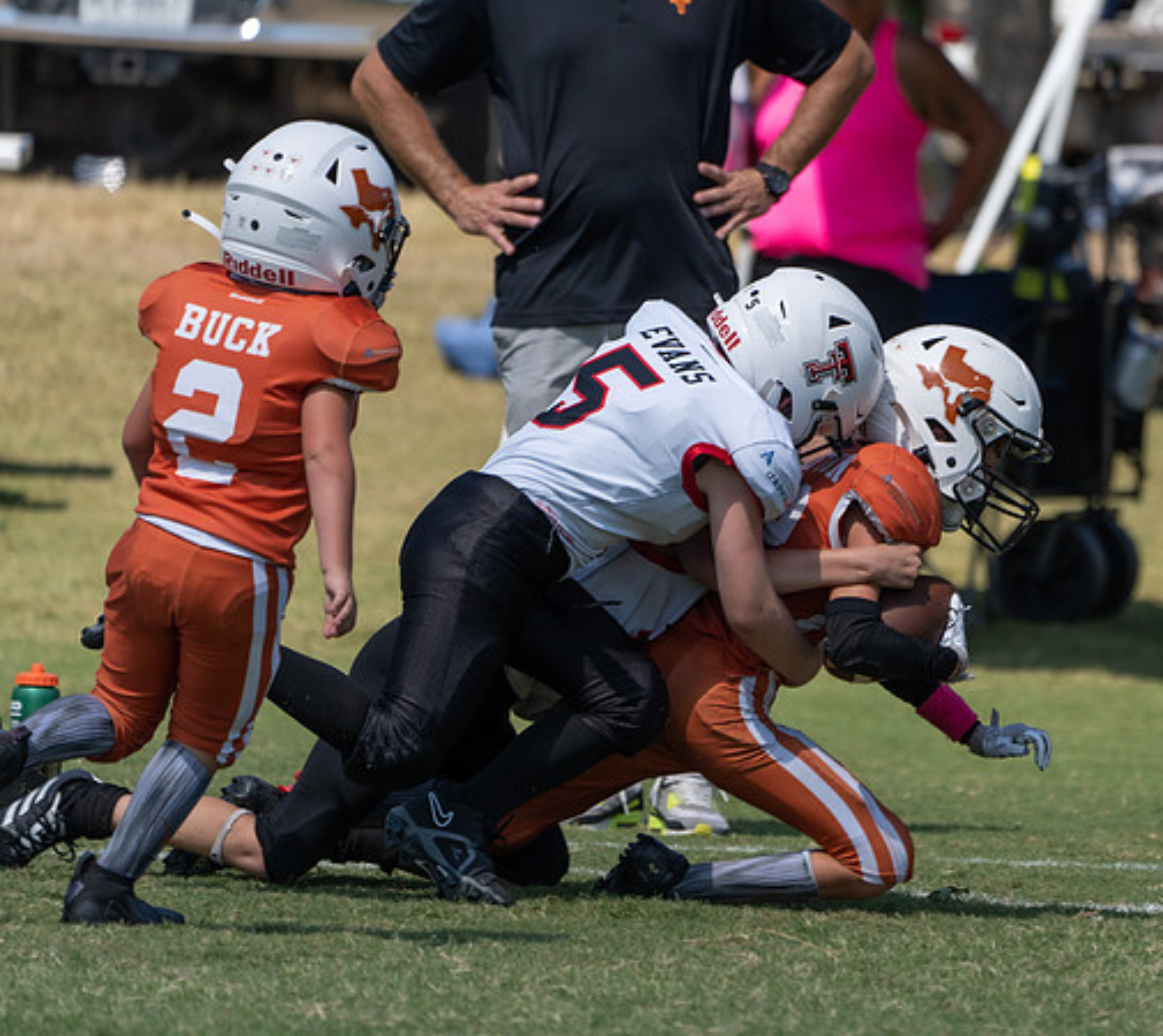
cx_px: 990
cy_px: 421
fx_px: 22422
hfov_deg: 3.0
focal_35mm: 623
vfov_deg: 2.6
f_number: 5.6
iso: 125
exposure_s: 1/1000
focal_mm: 397
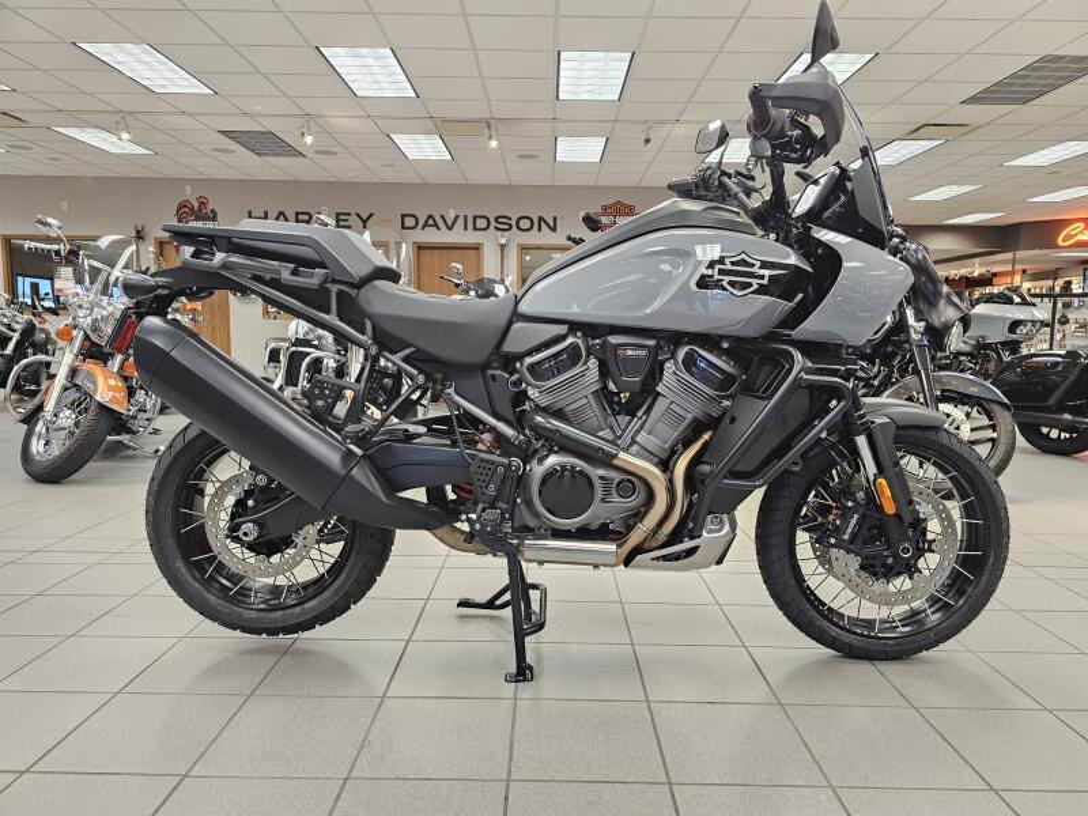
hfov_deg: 73.9
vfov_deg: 58.9
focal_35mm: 23
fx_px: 723
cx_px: 544
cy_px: 408
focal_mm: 6.3
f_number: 1.7
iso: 500
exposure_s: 1/120
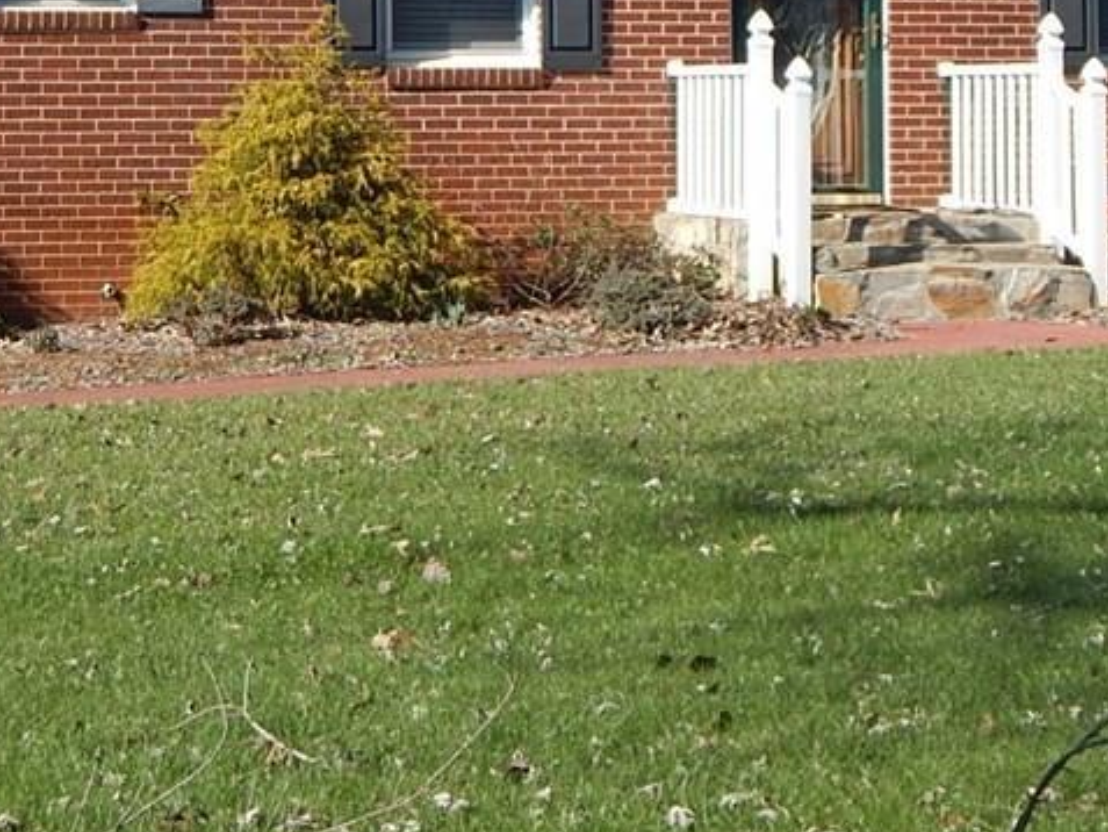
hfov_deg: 19.1
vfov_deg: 14.1
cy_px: -33
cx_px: 453
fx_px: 3298
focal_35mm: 103
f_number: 3.7
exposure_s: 1/1000
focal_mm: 8.6
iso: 125
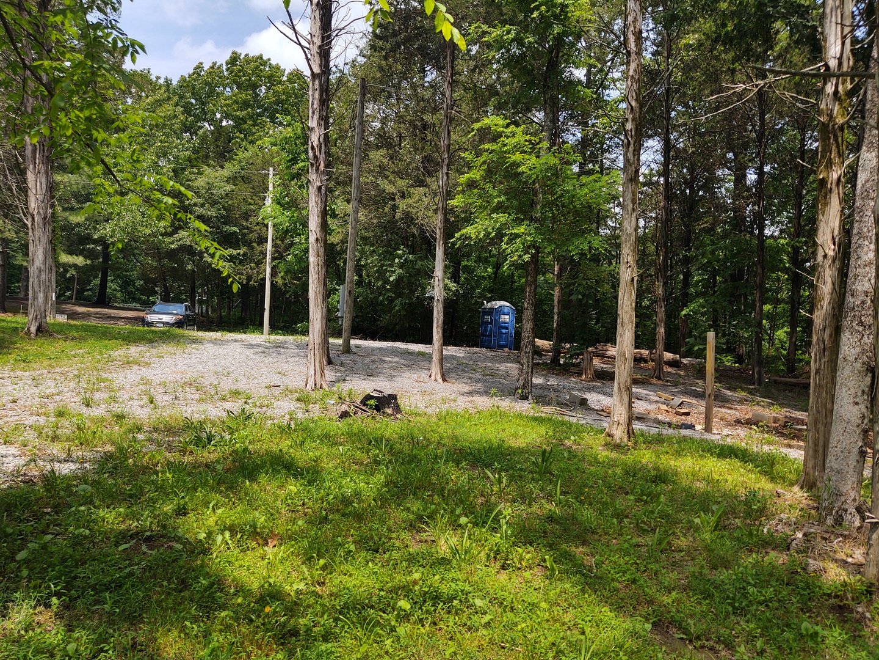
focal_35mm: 27
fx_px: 686
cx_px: 440
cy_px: 330
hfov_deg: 65.3
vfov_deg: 51.4
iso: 100
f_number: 1.7
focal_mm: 4.75
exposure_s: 1/4202
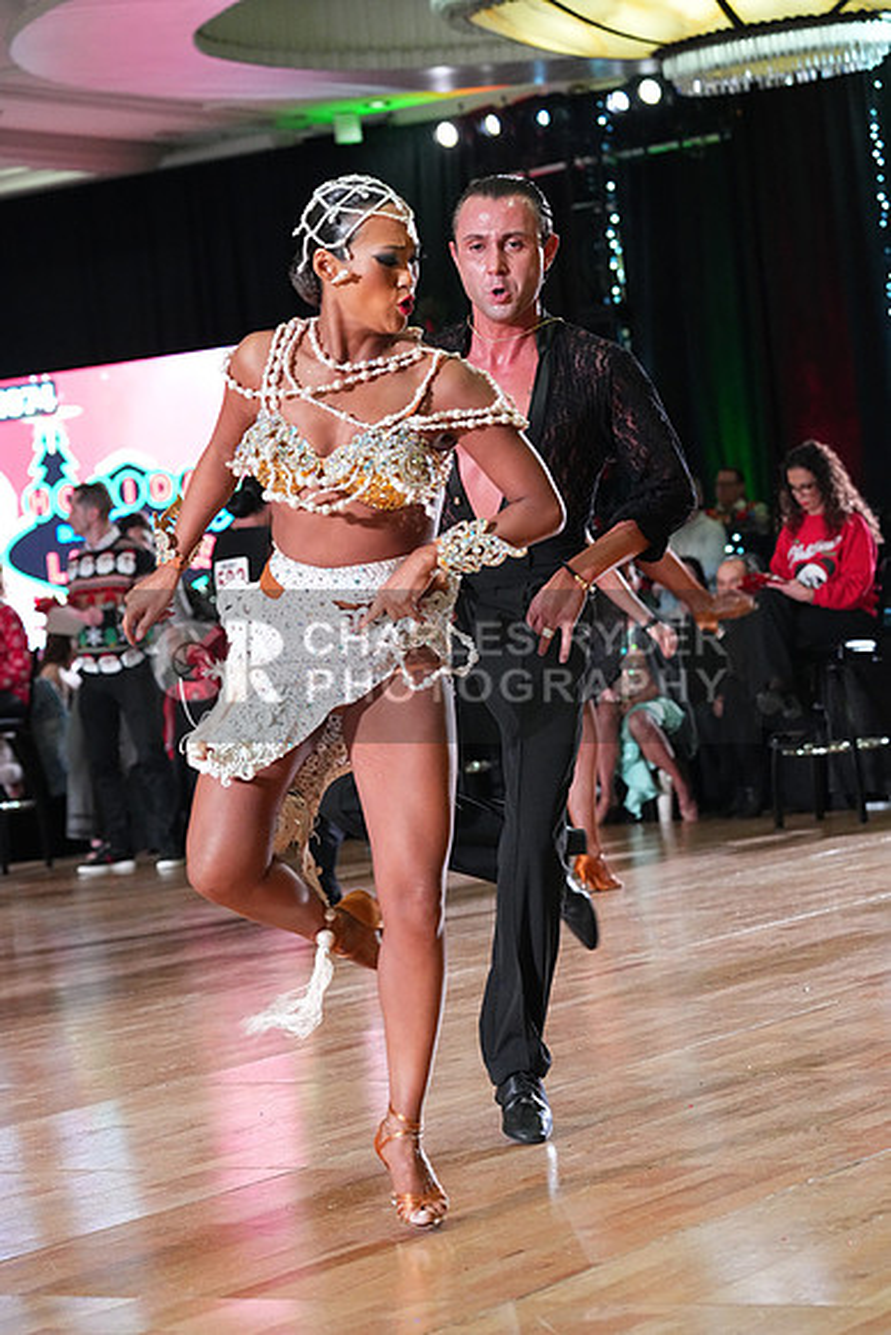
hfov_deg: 14.4
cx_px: 446
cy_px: 668
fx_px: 3524
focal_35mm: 95
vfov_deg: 21.5
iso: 8000
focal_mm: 95
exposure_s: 1/400
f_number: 5
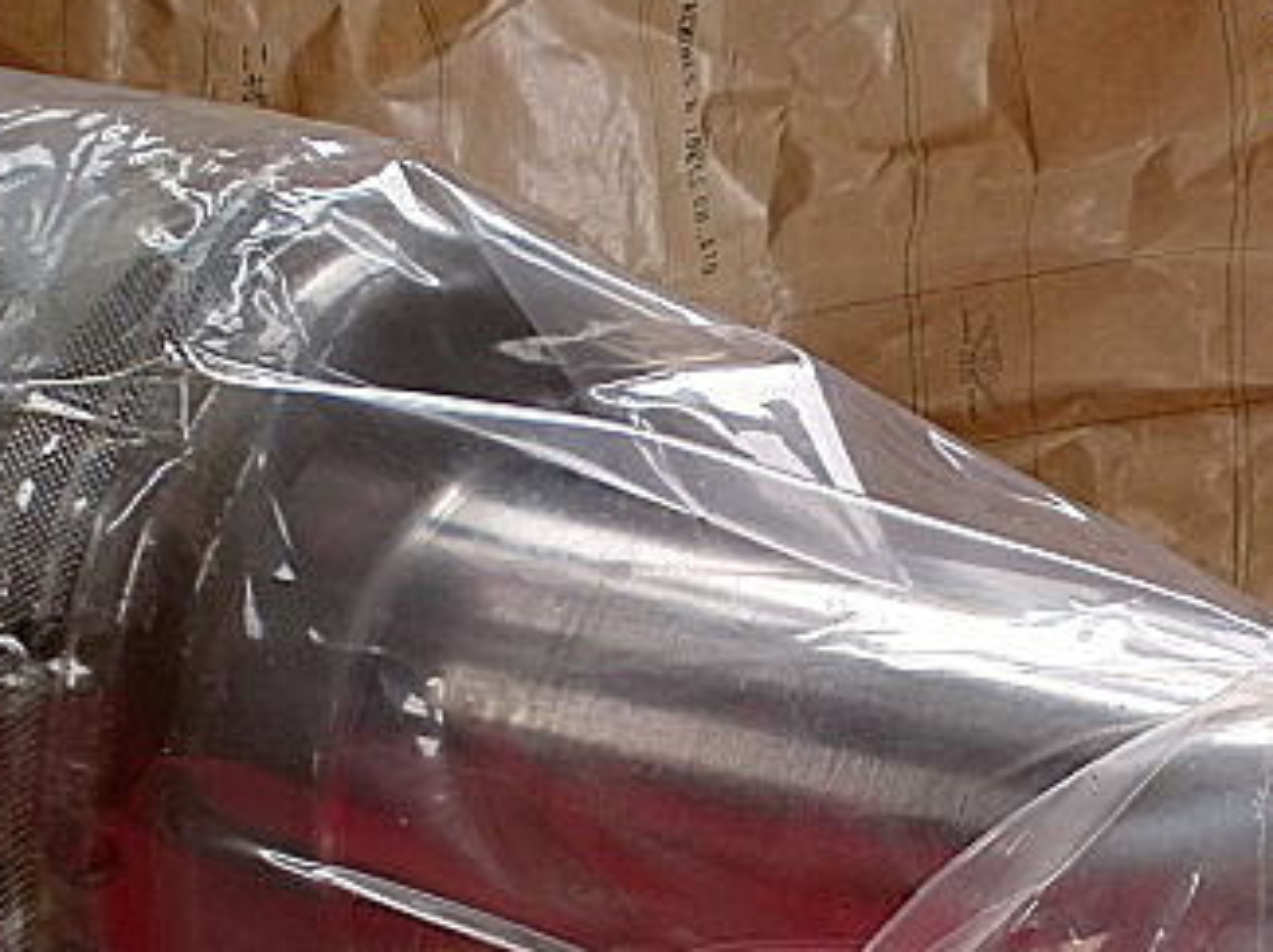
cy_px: 921
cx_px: 1132
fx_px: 2535
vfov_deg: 20.7
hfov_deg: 27.2
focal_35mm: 69
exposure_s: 1/100
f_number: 3.1
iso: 64
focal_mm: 6.3
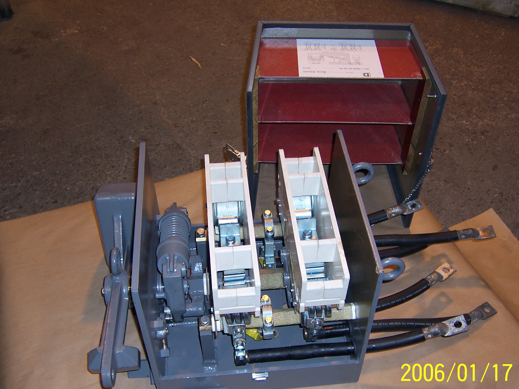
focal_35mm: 37
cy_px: 212
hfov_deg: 50.1
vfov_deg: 38.6
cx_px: 254
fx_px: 555
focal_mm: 5.5
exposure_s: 1/60
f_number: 2.8
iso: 80
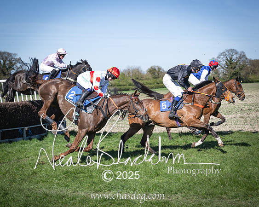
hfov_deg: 23.5
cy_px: 104
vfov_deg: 18.9
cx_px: 134
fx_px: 622
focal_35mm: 81
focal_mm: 70
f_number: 4
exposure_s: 1/1600
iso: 200
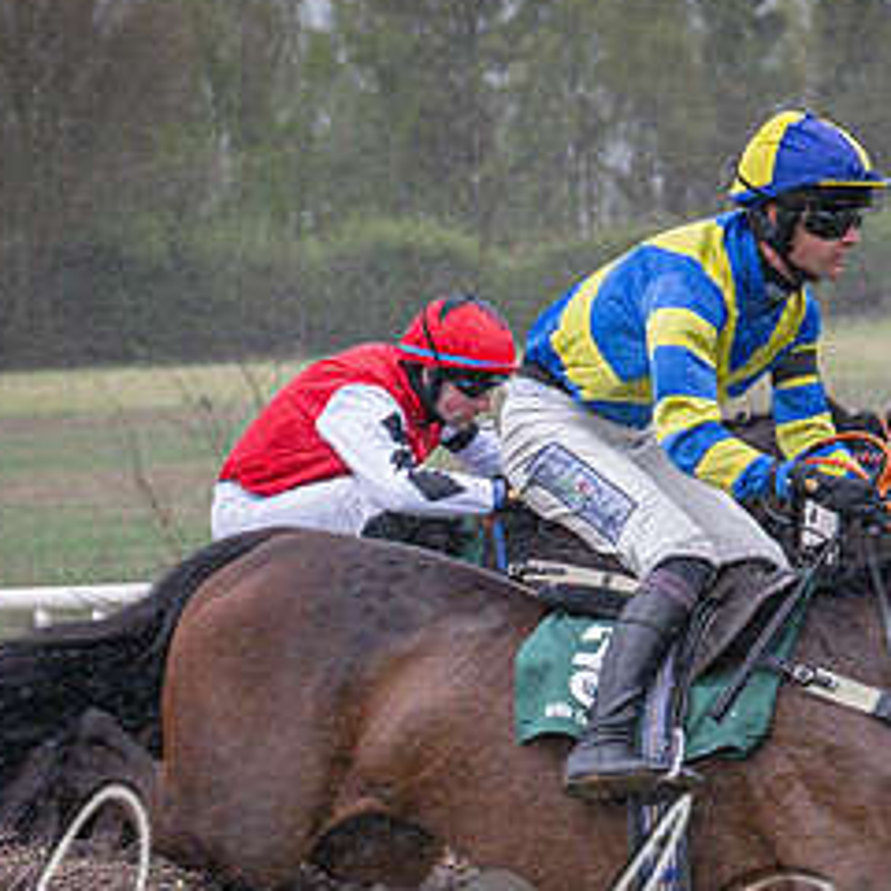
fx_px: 9086
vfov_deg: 5.6
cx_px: 943
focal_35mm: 312
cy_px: 755
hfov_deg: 5.6
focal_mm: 70
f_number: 4
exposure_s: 1/1000
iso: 1600
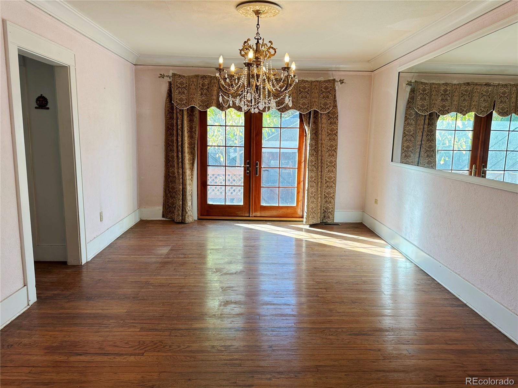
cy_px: 194
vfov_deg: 56.8
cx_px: 259
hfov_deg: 71.6
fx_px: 359
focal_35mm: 24
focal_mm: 6.86
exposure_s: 1/120
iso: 64
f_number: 1.78
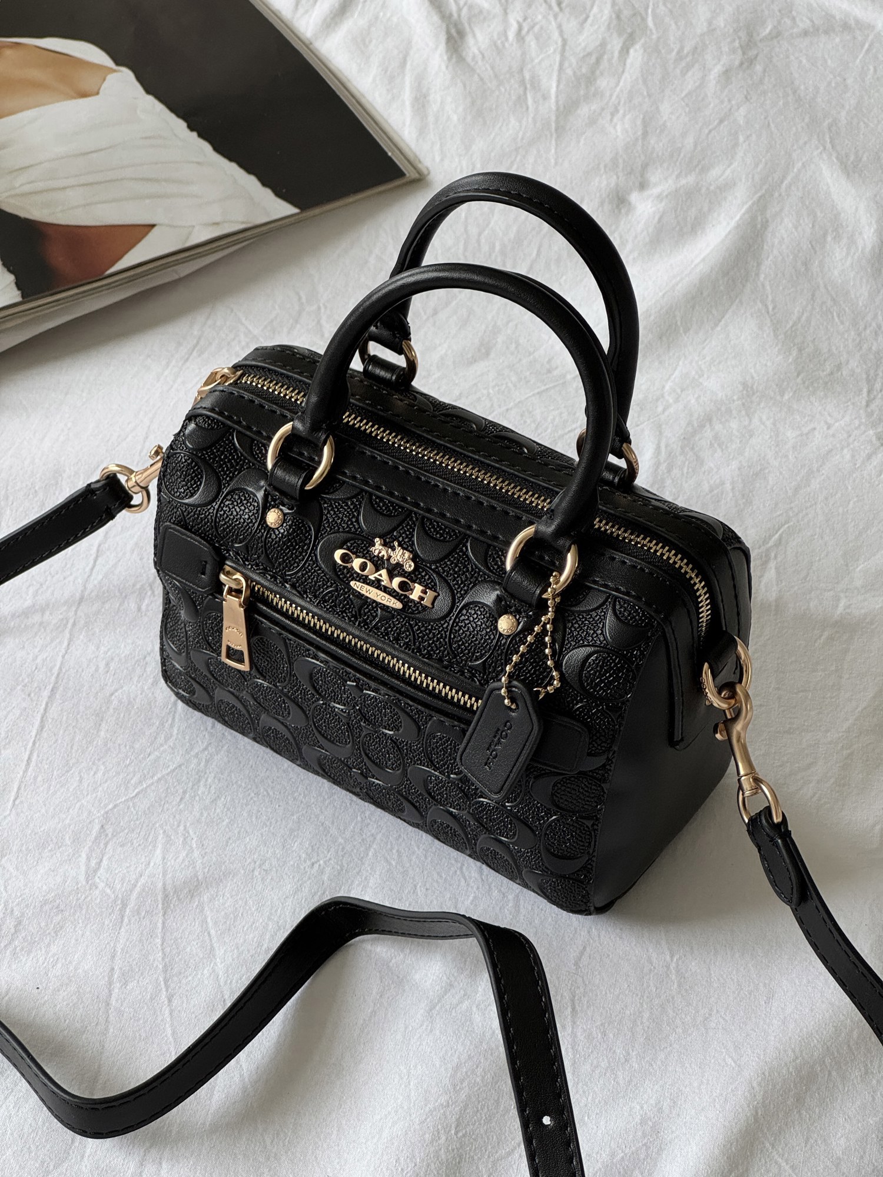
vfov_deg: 25.3
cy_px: 588
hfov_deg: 19.1
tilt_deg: -44.8
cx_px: 442
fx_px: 2619
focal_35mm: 77
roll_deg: -3.2
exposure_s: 1/99
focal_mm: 9
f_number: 2.8
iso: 125
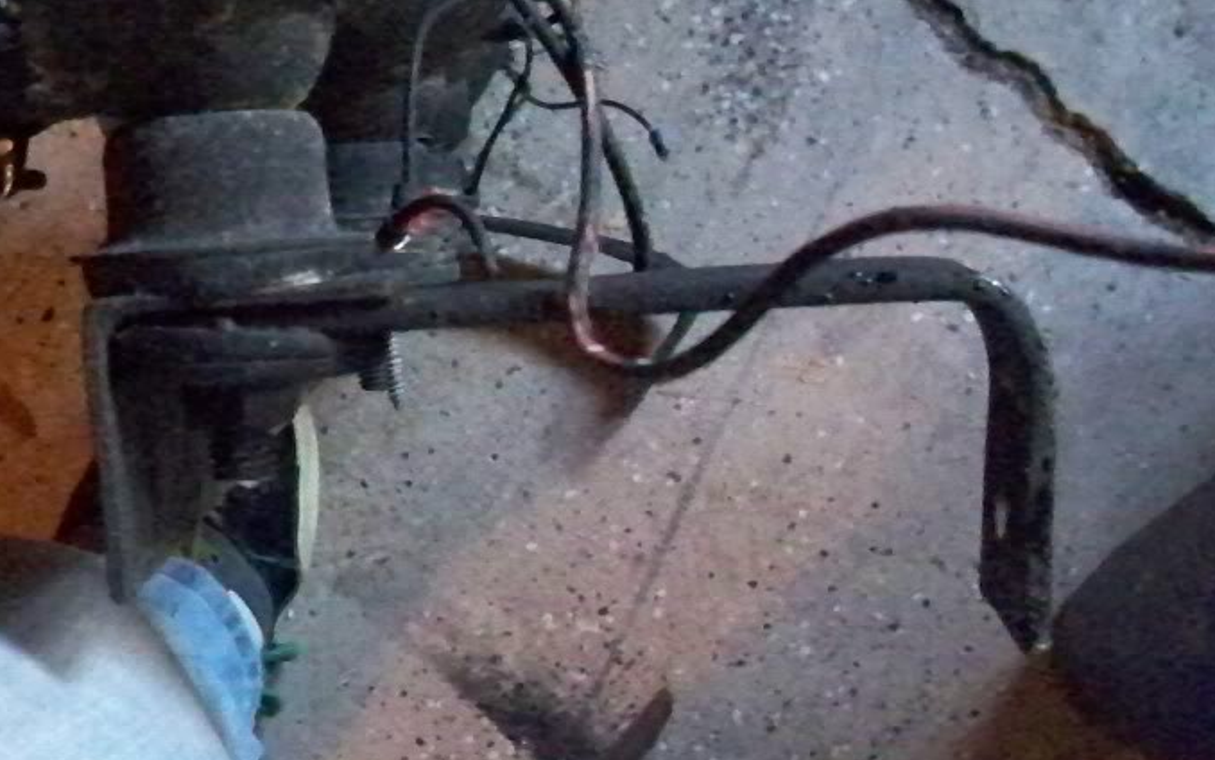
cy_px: 482
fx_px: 1855
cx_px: 566
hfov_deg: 36.3
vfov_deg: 23.1
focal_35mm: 56
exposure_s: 1/60
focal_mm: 6.3
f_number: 3.1
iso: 3200
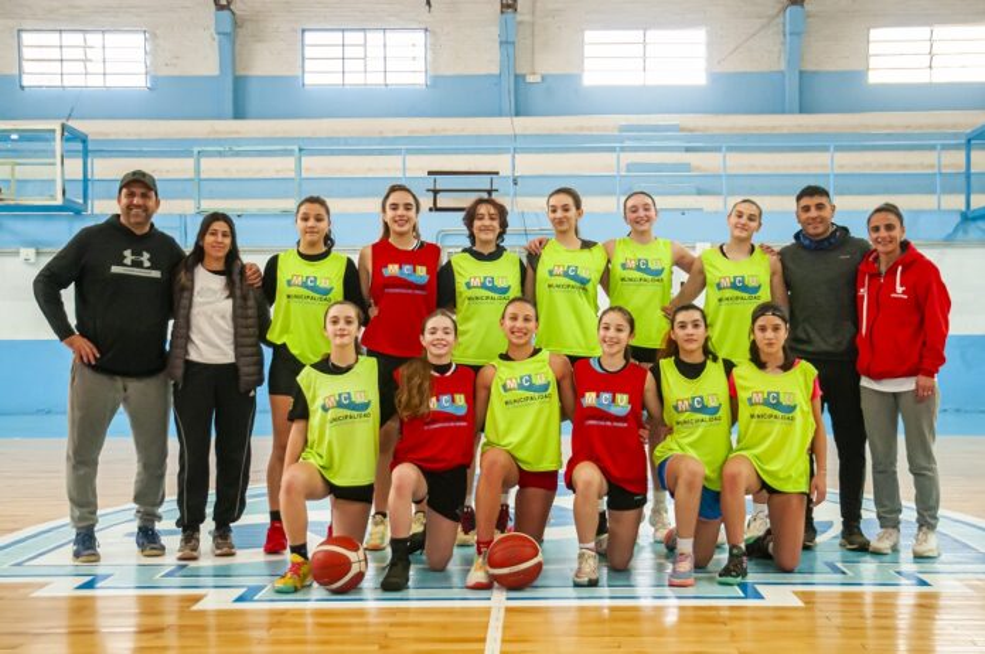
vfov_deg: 28.9
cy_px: 327
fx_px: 1271
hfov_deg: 42.4
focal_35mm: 46
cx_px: 492
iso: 800
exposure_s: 1/60
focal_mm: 31
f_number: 4.5
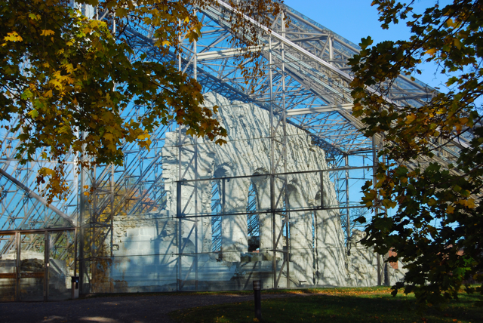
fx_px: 846
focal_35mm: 63
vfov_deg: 21.6
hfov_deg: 31.9
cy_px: 162
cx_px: 242
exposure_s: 1/200
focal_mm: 42
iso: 100
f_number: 7.1
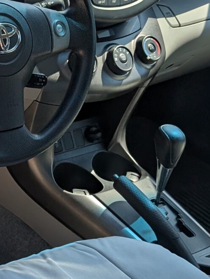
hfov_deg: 15.0
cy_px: 183
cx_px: -89
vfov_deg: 21.0
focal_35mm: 93
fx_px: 750
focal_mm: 6.9
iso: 17
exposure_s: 1/375
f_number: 1.68
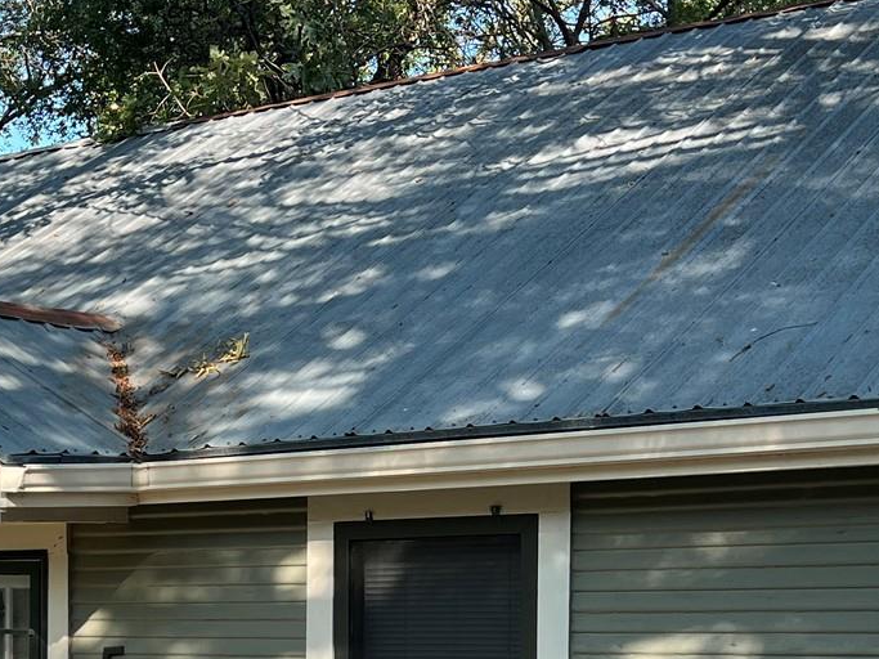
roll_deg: -0.7
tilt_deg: -0.9
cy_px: 610
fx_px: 1980
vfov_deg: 18.5
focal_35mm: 78
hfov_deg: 24.9
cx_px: 270
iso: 50
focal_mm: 5.7
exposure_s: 1/1009
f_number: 1.5
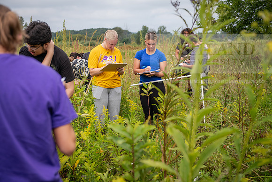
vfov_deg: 24.2
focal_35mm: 56
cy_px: 91
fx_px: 423
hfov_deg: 35.6
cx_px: 136
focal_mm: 56
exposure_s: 1/500
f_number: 3.5
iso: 100
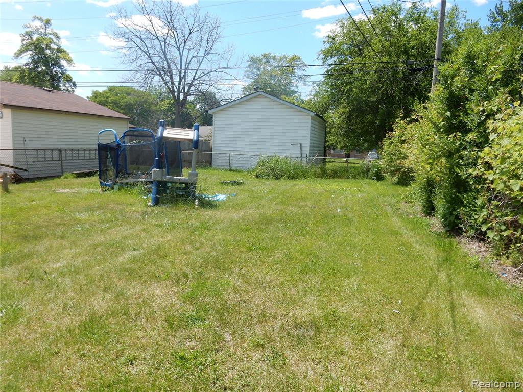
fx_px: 378
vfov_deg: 54.9
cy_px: 196
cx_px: 262
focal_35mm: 25
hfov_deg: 69.4
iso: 125
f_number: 3.7
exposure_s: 1/800
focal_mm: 4.5
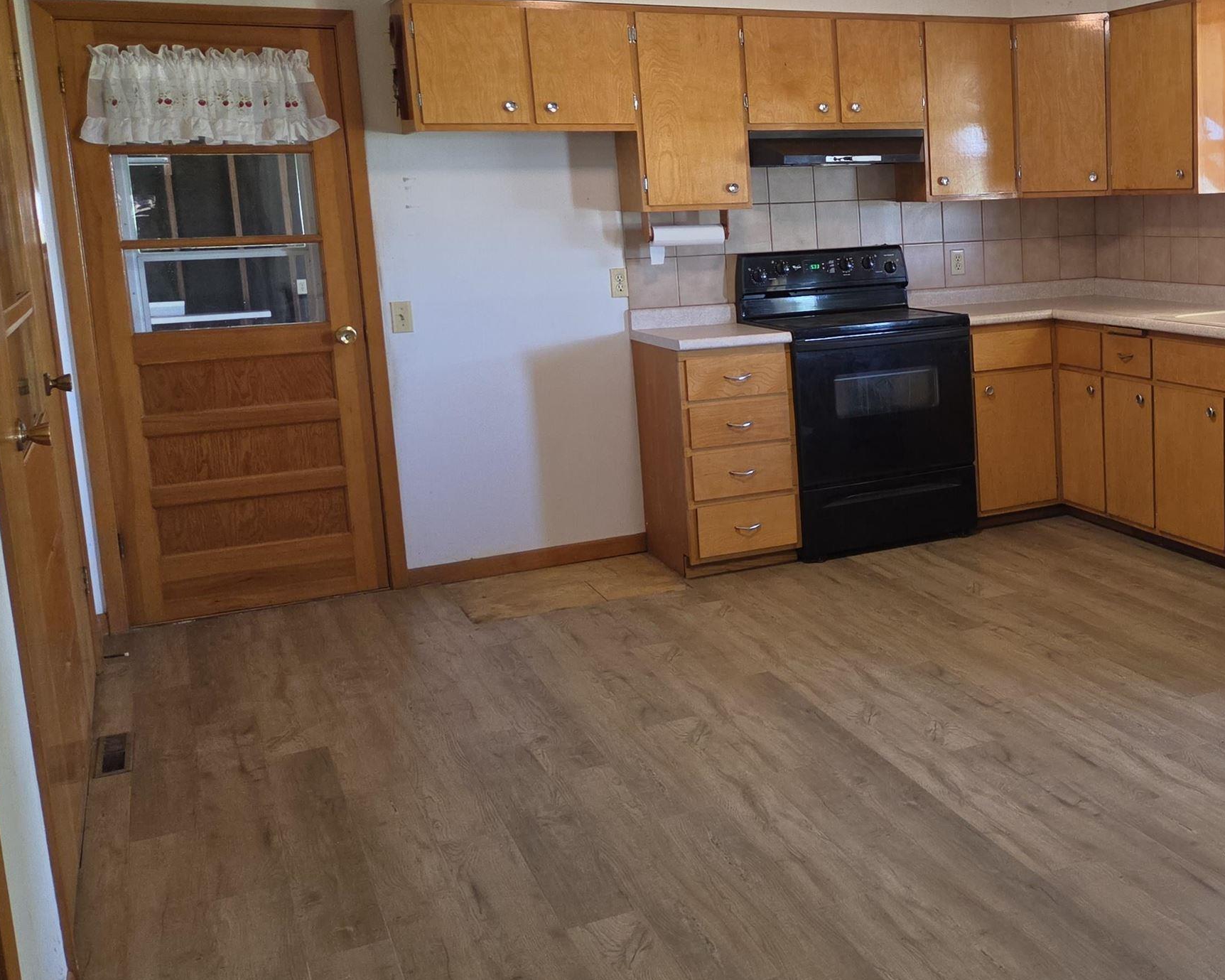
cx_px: 1027
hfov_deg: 43.1
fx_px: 1450
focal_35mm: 40
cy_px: 408
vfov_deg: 37.2
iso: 160
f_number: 1.8
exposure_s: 1/120
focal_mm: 5.4
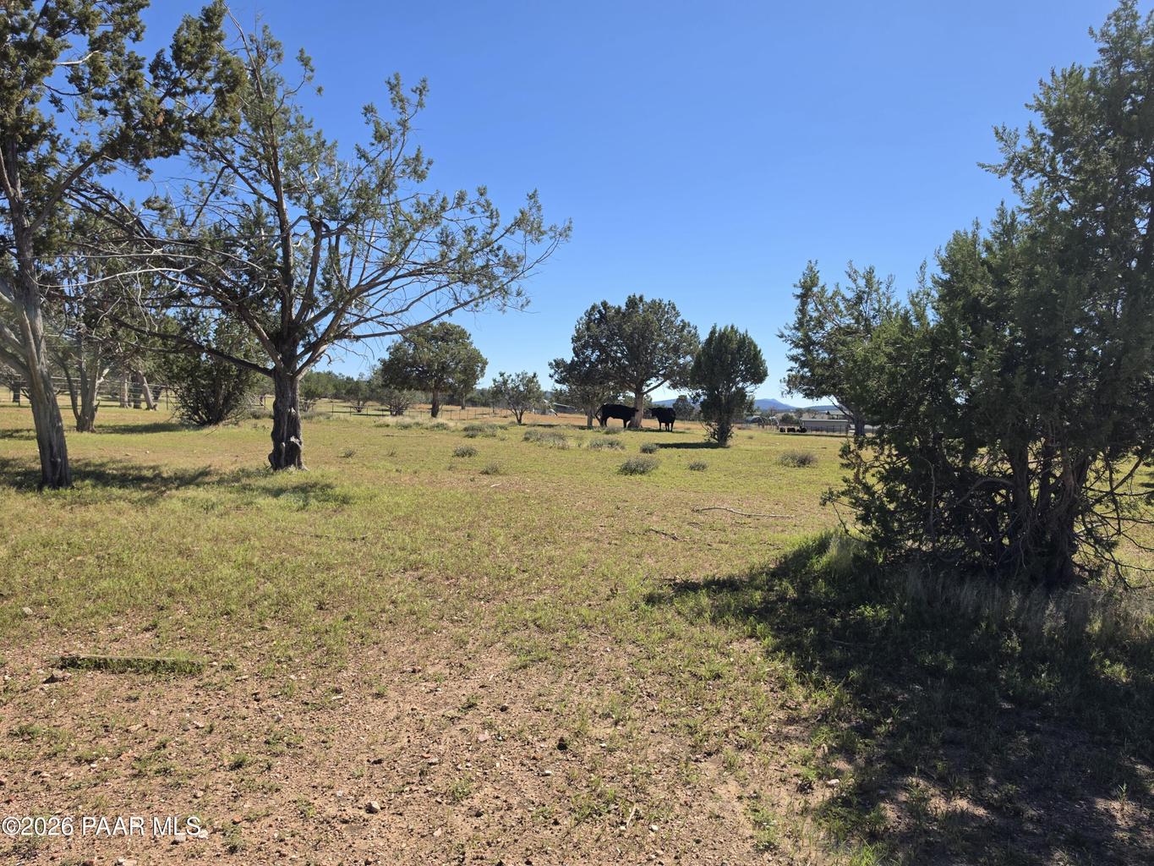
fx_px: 767
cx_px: 577
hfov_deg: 73.9
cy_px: 433
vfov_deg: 58.9
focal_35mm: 23
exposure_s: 1/5294
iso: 64
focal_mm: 6.5
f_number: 1.4
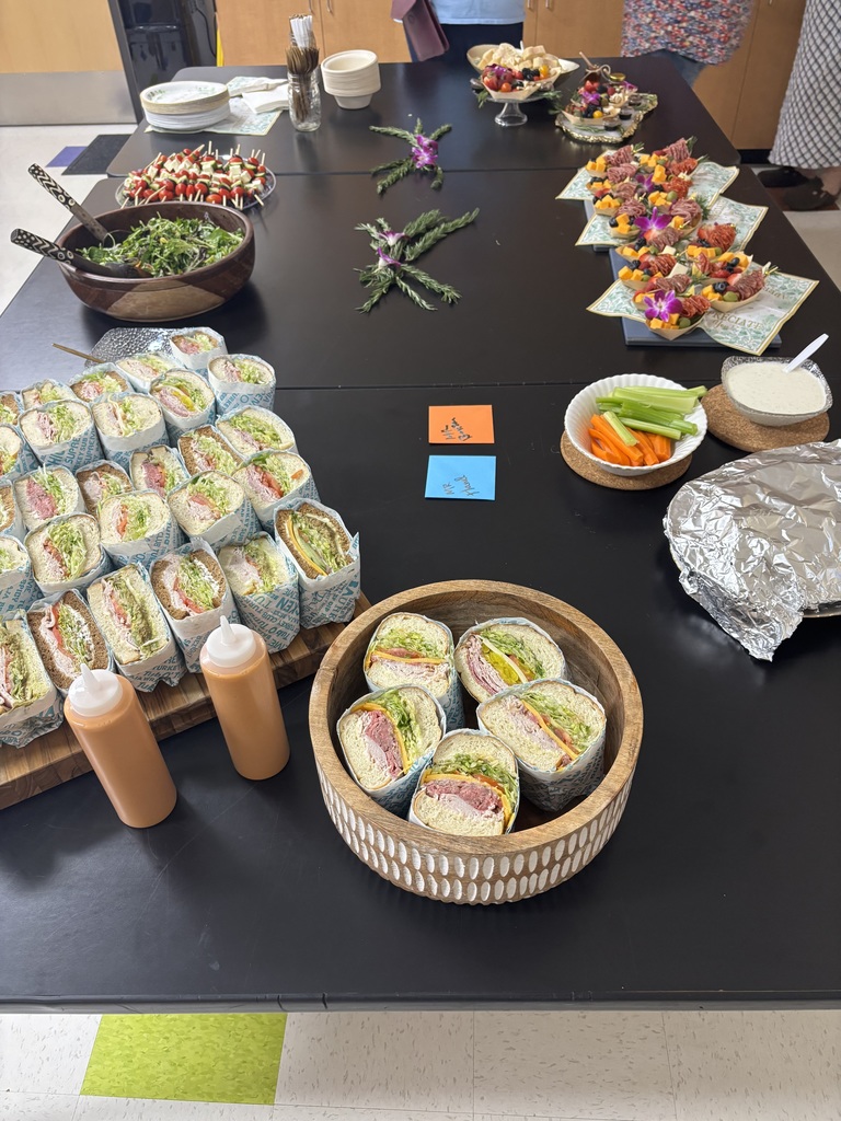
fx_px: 842
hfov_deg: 53.1
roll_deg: +0.8
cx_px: 420
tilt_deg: -44.3
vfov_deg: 67.3
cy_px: 560
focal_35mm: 26
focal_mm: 5.96
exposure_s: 1/60
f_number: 1.6
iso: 200
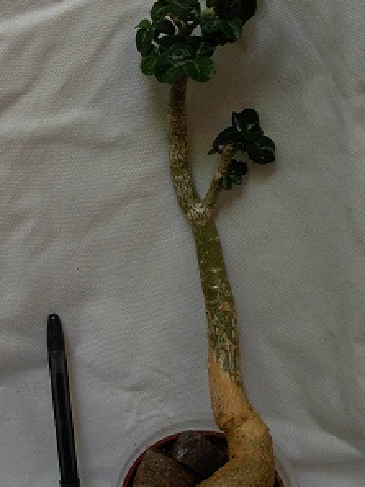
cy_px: 260
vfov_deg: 33.2
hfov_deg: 25.2
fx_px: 817
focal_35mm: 58
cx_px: 180
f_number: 3.1
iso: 79
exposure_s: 1/25.3
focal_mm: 7.5
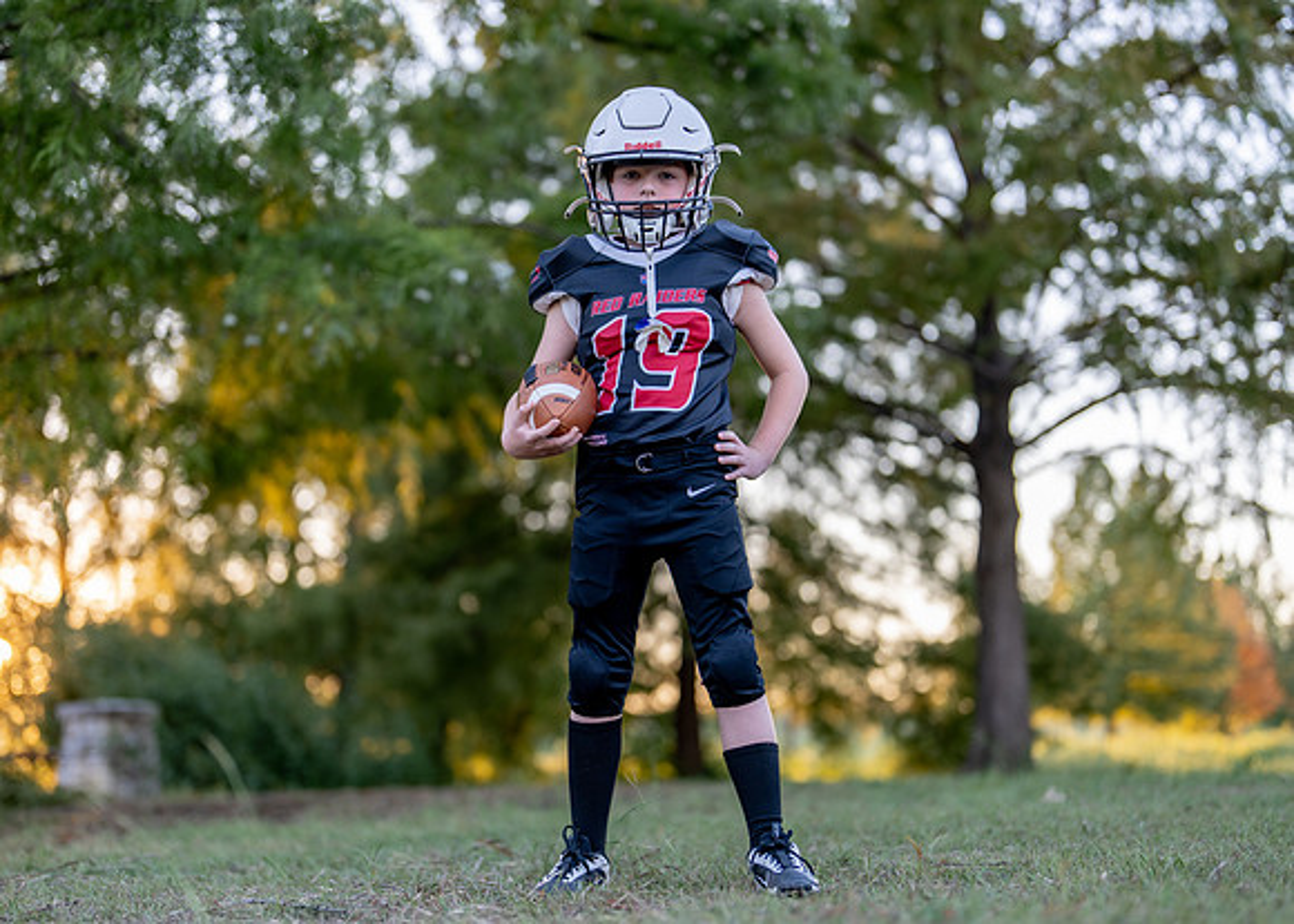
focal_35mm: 55
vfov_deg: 25.8
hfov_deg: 35.6
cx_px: 610
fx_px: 2016
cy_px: 470
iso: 100
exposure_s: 1/400
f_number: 1.2
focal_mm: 50
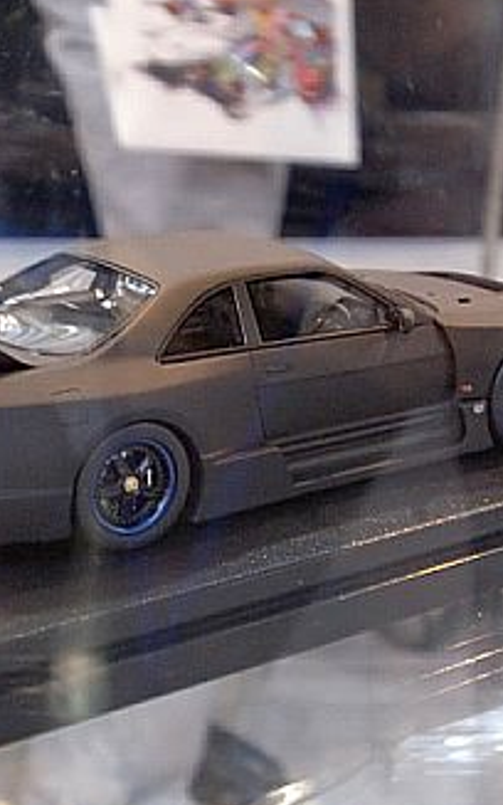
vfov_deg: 27.5
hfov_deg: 17.4
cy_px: 378
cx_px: 207
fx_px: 1644
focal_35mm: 75
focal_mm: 7.91
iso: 400
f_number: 3.4
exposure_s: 1/13
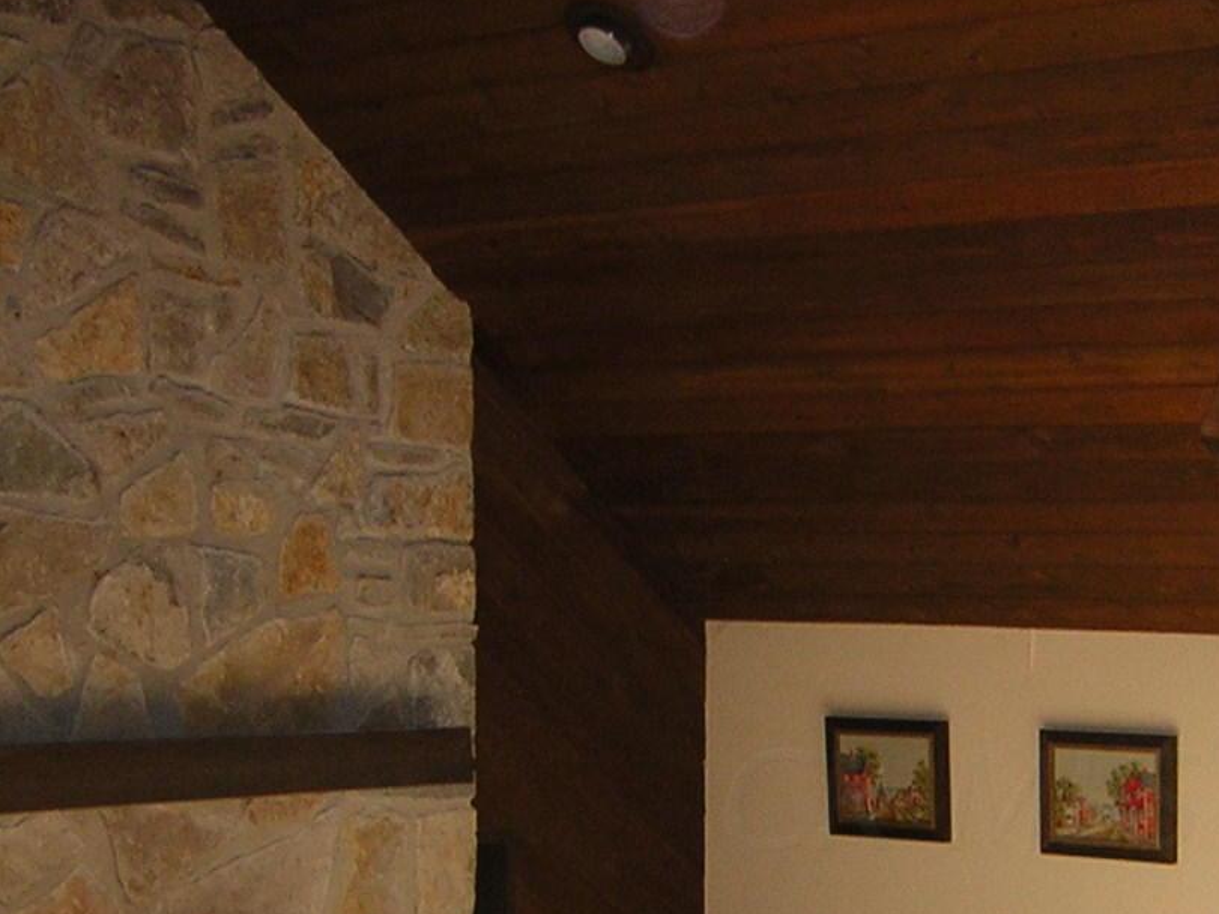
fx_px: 2500
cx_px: 960
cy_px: 798
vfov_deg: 20.4
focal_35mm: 71
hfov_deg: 26.9
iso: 64
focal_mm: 4.7
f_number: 2.6
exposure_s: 1/30
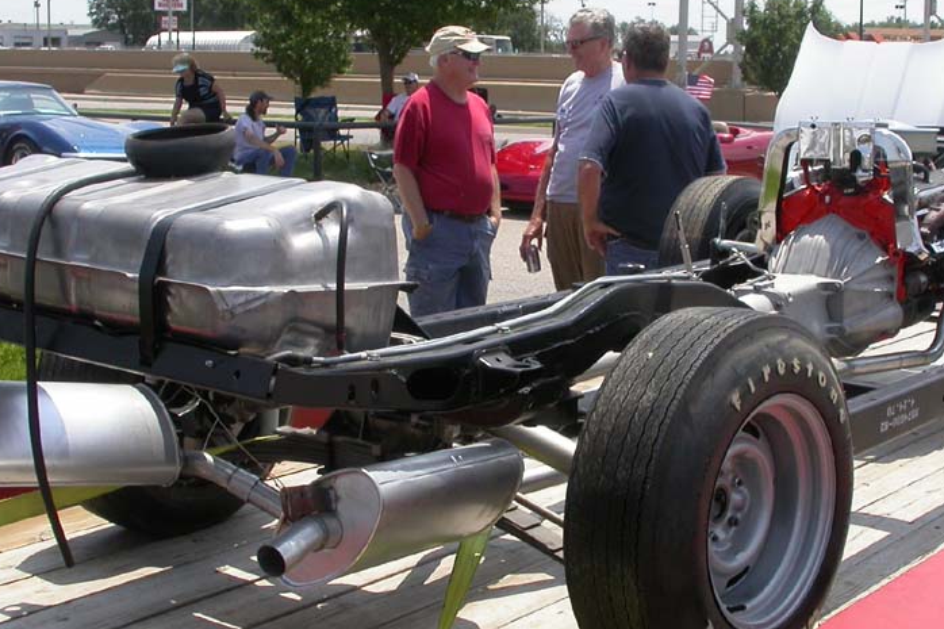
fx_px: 1520
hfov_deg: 34.4
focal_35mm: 58
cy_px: 283
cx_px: 541
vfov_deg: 23.4
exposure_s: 1/327
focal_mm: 7.85
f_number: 6.7
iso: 100
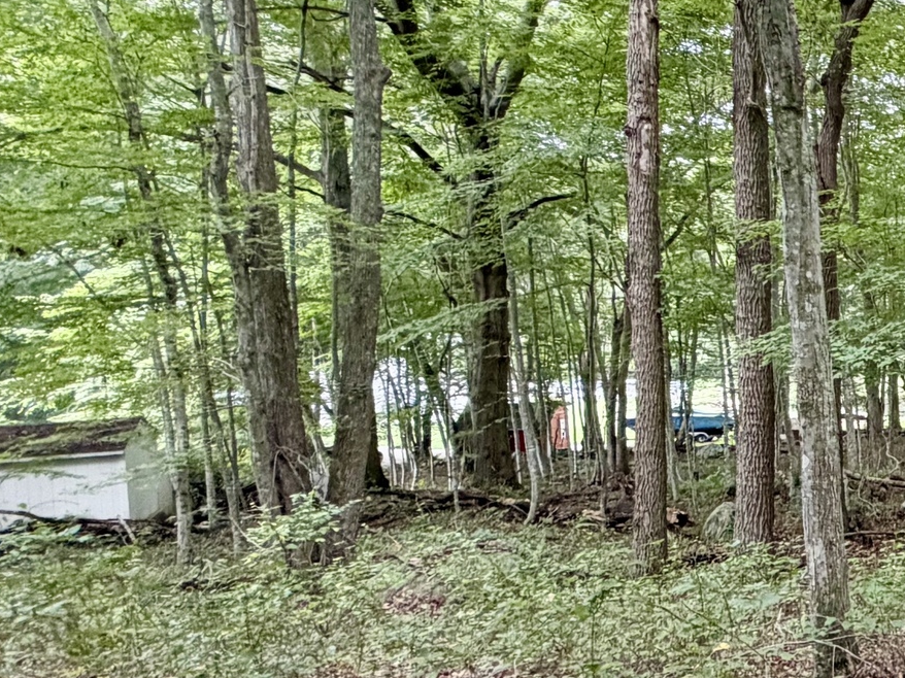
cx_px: 1239
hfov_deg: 29.4
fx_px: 1281
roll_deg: +0.0
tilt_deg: -1.7
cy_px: 325
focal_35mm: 49
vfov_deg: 29.7
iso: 250
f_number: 2.2
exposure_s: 1/121
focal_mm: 2.22
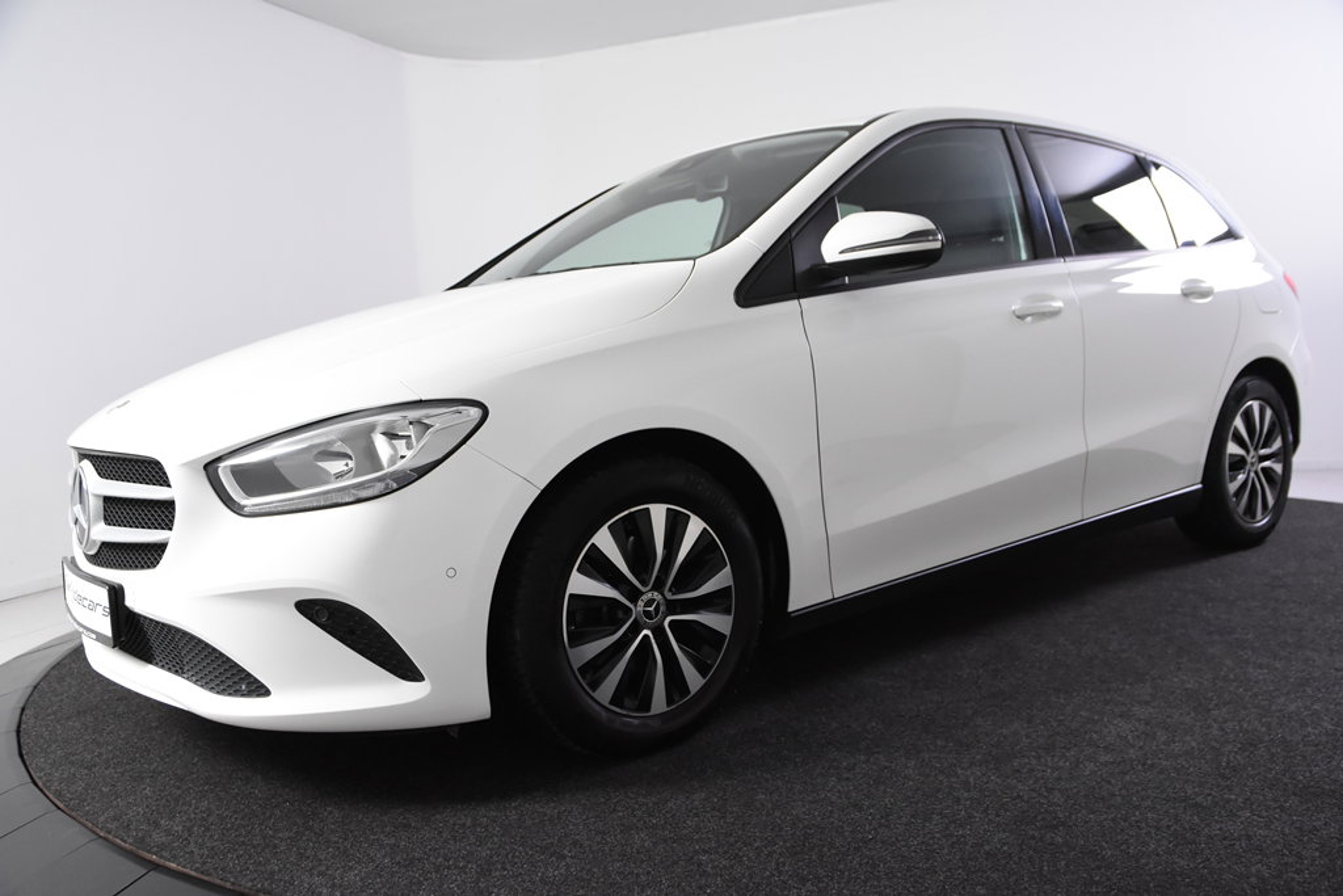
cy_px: 448
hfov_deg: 61.9
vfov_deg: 43.6
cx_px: 672
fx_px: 1119
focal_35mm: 30
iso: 1600
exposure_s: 1/80
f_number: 4.5
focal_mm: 20
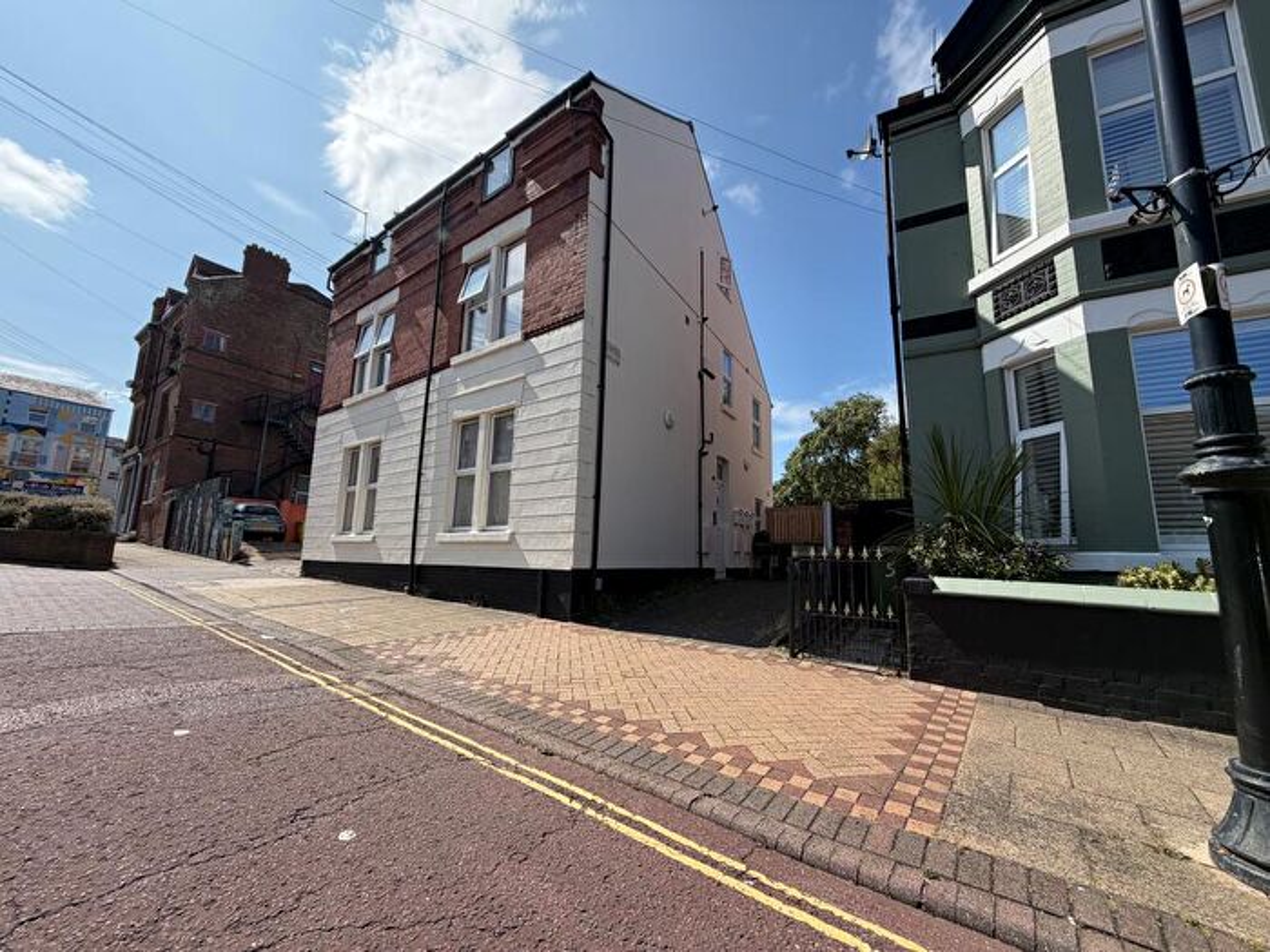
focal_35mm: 14
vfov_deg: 85.7
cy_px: 476
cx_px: 635
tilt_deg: +9.6
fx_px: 514
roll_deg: -2.0
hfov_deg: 102.1
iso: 32
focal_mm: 2.22
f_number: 2.2
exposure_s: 1/1050
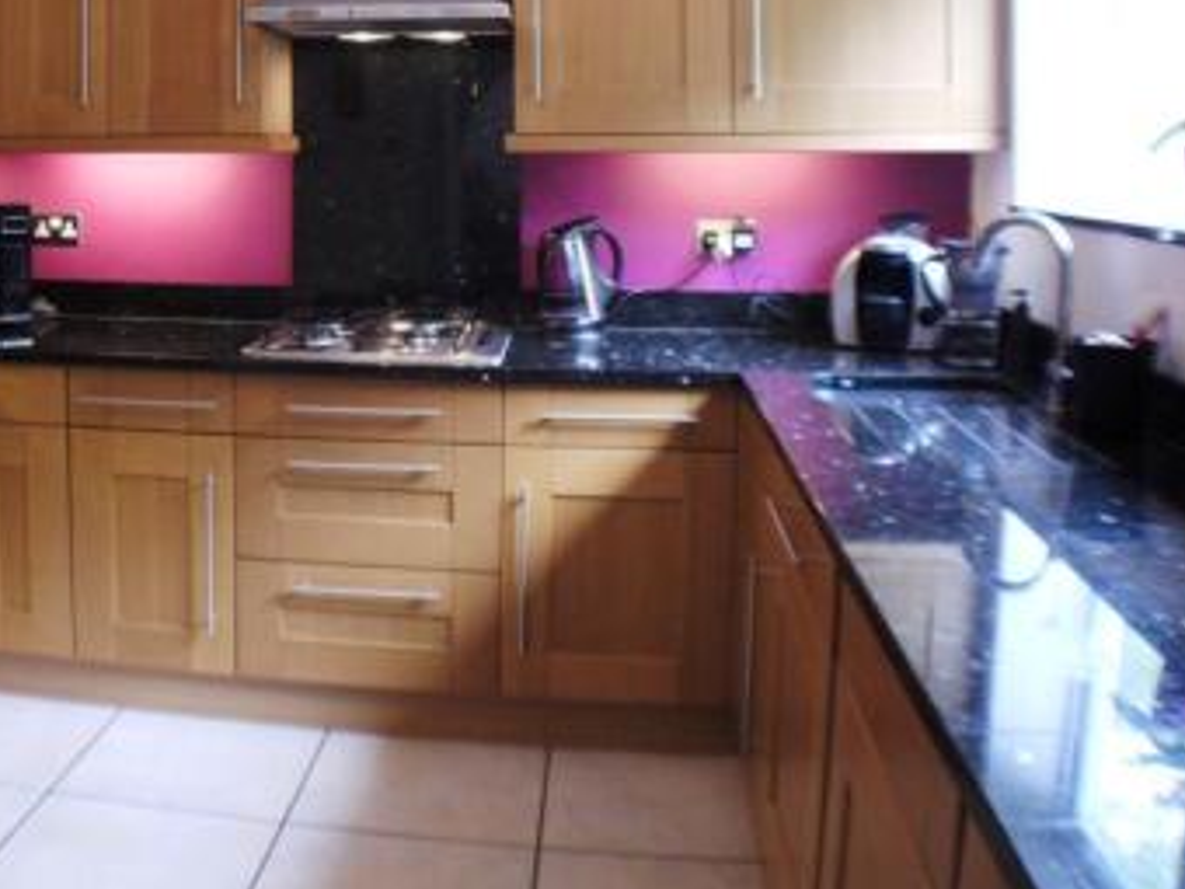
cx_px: 305
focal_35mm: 48
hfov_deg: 38.7
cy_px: 176
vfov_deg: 29.6
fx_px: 1643
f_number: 3.5
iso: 400
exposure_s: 1/40
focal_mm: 14
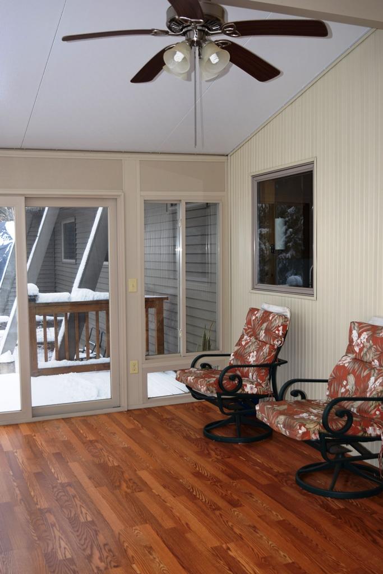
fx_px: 622
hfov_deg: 34.2
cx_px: 192
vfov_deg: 49.5
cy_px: 287
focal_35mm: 39
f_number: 4.5
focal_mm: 26
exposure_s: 1/200
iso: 100
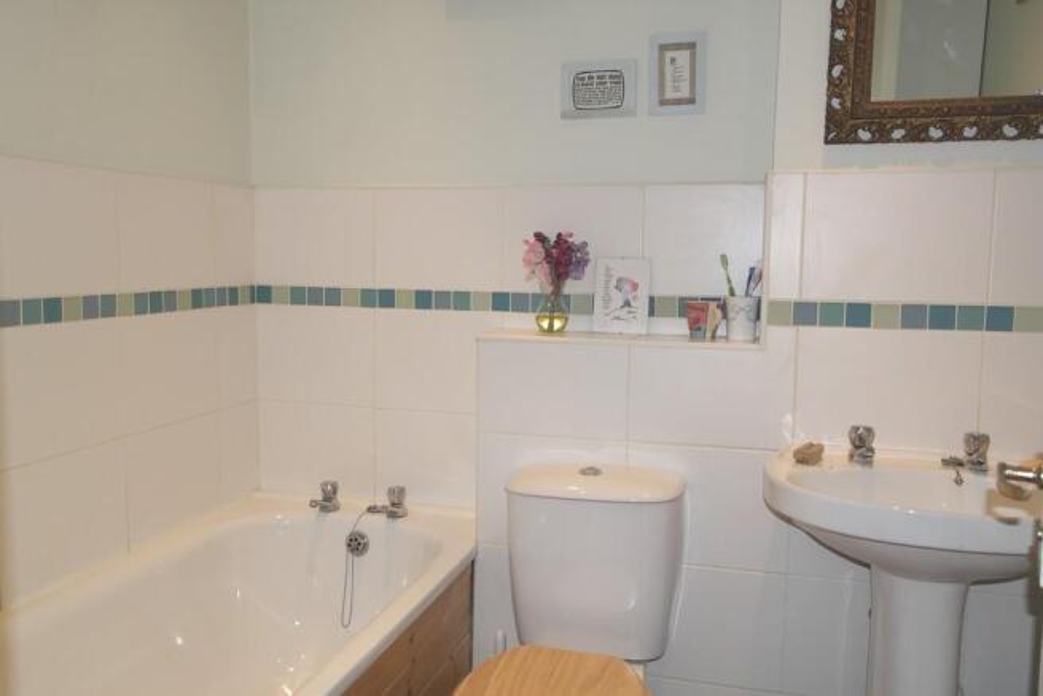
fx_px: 869
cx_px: 522
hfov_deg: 61.9
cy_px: 348
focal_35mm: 30
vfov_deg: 43.6
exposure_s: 1/40
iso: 100
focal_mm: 20
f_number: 3.5
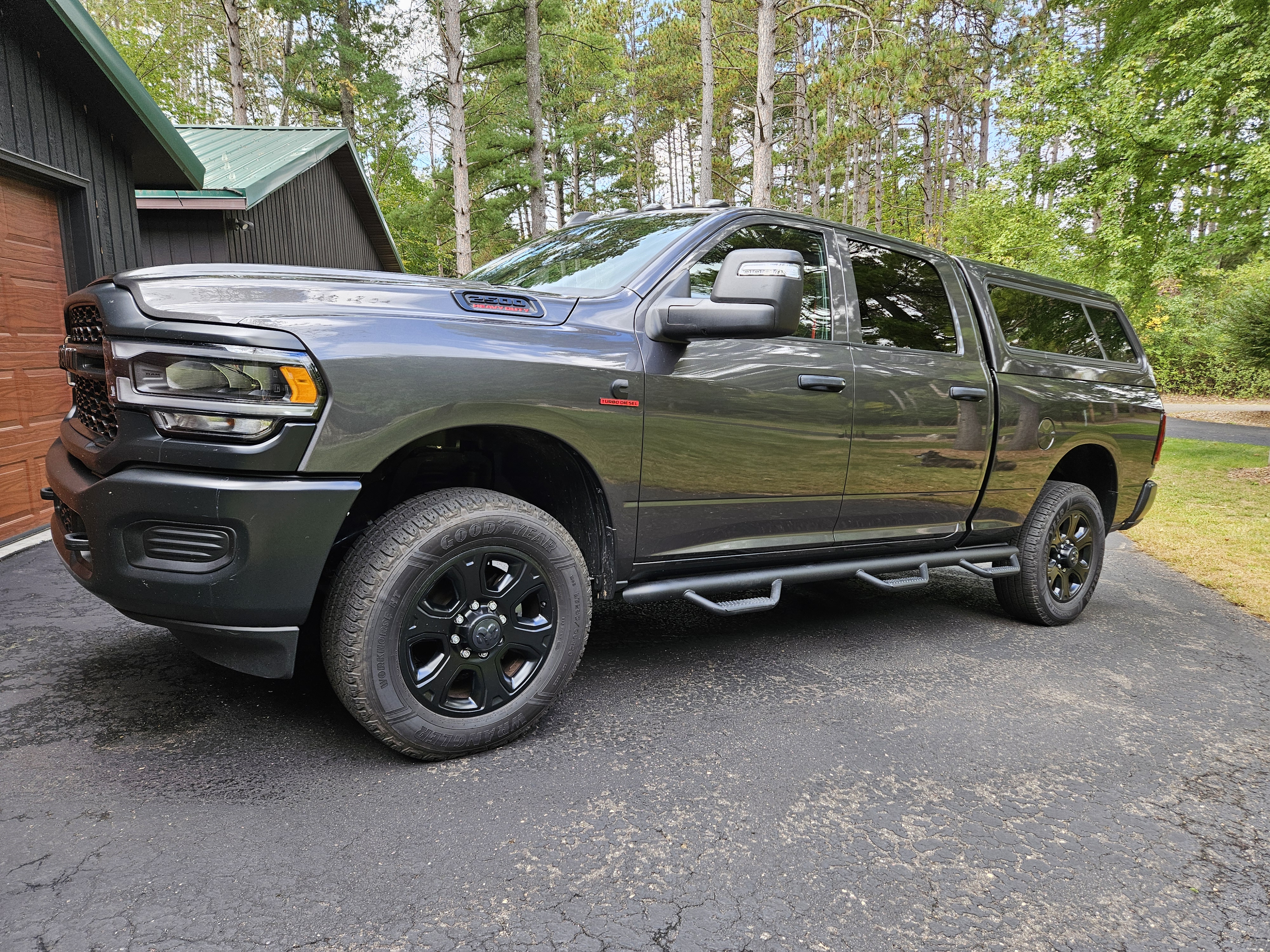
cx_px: 635
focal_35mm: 23
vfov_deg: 58.9
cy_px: 476
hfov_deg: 73.9
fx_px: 844
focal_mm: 5.4
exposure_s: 1/180
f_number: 1.8
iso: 64
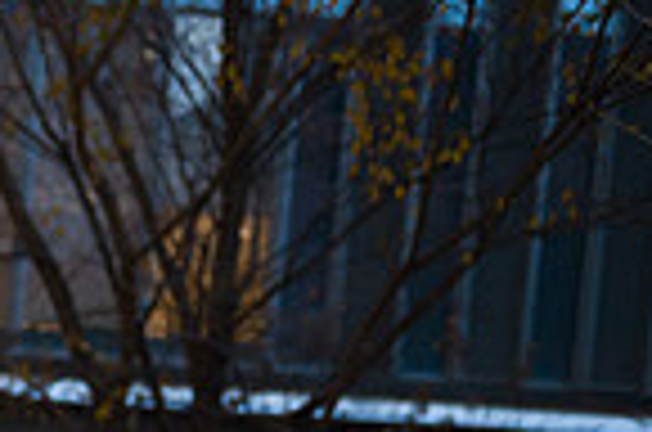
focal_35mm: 152
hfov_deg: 12.2
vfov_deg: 8.6
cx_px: -580
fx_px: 2747
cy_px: 814
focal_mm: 38
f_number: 4
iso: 1600
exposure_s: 1/200
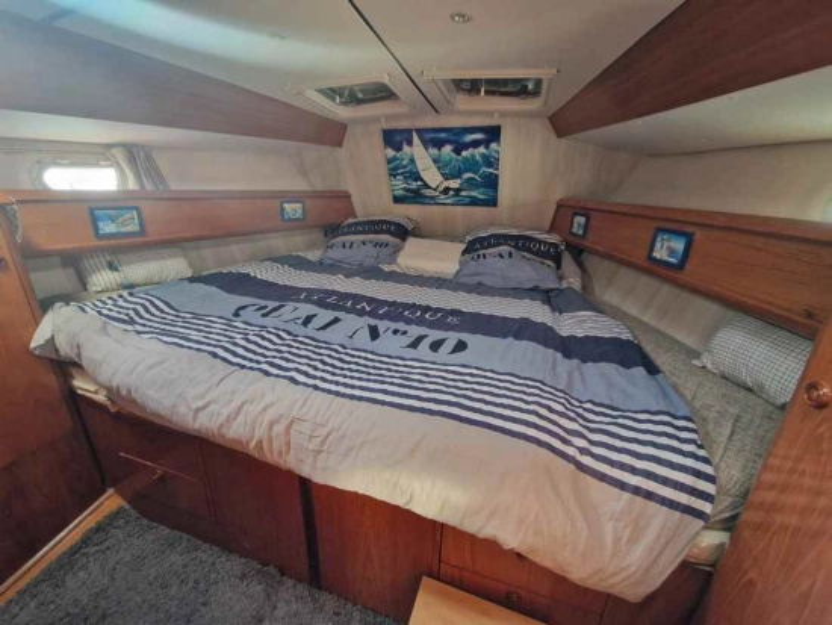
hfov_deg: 106.2
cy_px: 312
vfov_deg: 90.0
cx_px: 416
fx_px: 313
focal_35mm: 13
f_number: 2.2
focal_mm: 2.2
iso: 320
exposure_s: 1/50
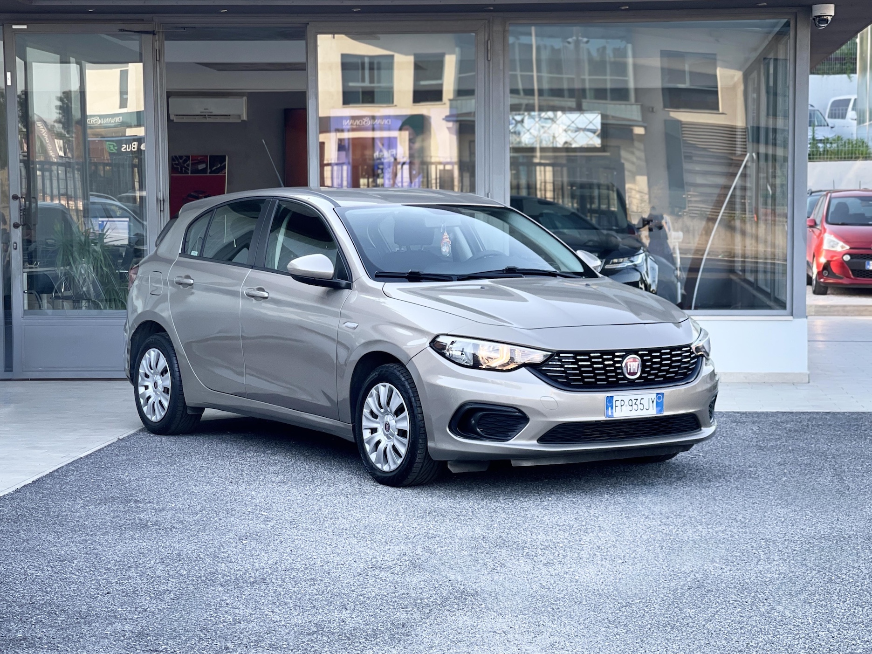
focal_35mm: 64
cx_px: 436
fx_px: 1612
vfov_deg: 22.9
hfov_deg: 30.3
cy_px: 327
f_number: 2.2
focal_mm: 7.5
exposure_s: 1/121
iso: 40
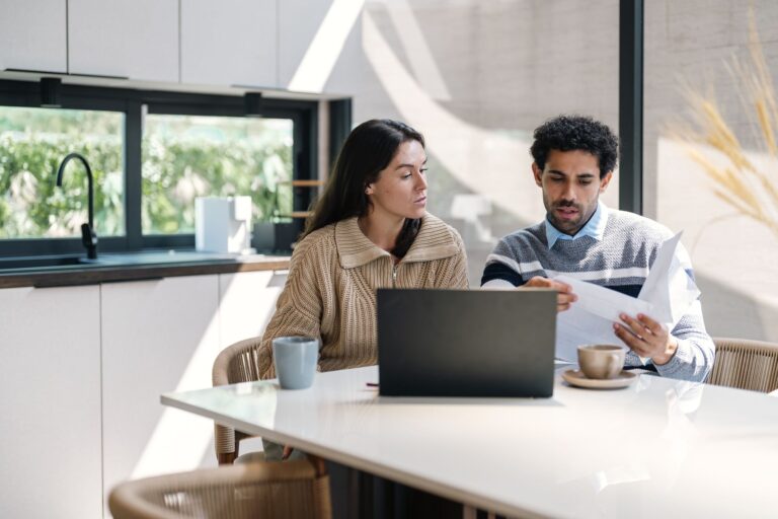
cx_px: 389
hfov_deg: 39.6
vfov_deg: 27.0
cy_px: 260
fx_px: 1080
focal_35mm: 50
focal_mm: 50
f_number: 1.4
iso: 100
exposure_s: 1/500
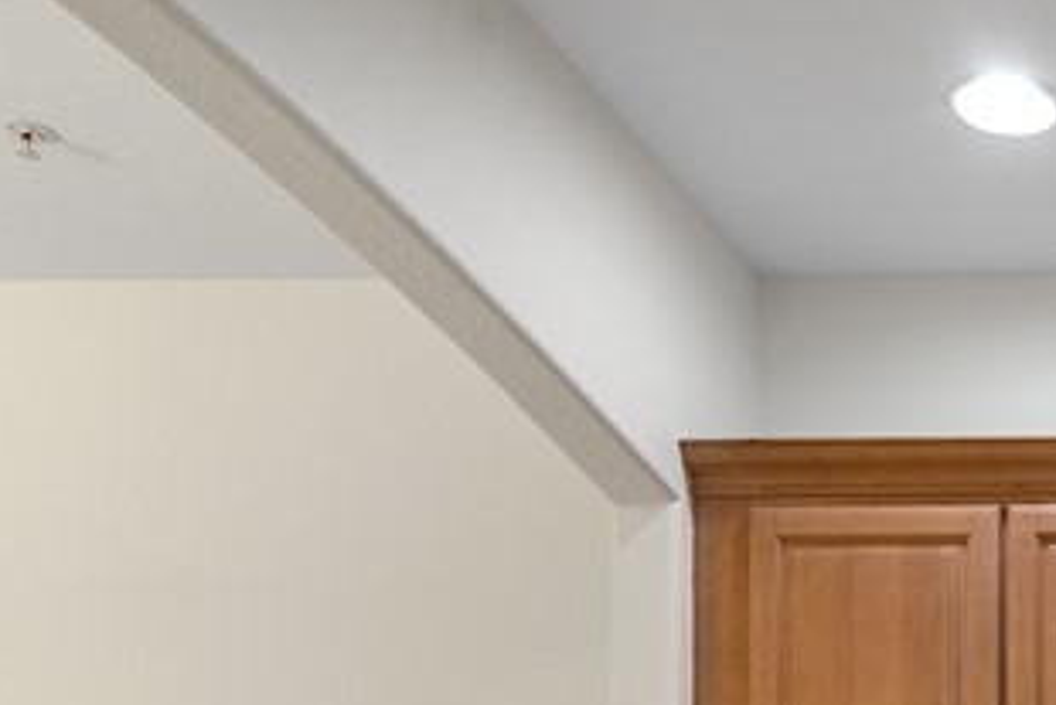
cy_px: 1035
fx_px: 1643
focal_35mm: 56
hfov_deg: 28.6
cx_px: 1400
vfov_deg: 20.8
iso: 400
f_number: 8
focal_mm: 16
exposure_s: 1/13
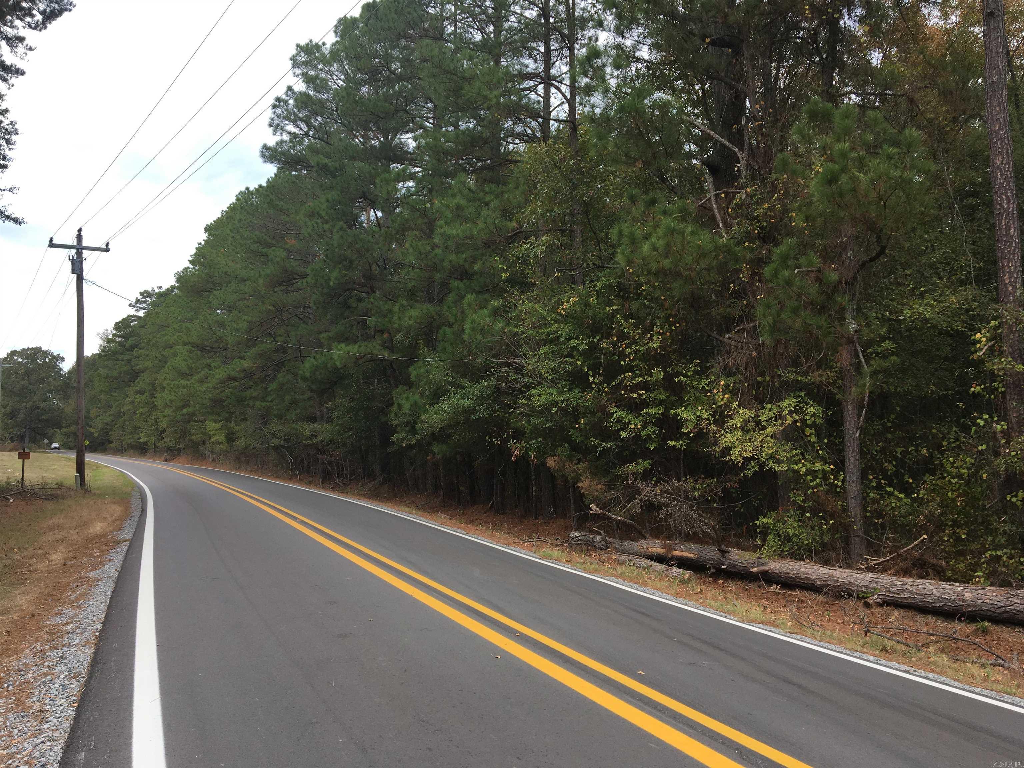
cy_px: 384
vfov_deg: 48.2
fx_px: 858
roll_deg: -1.2
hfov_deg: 61.7
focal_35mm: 29
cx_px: 512
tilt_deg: +5.9
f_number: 2.2
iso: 25
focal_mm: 4.15
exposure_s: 1/487
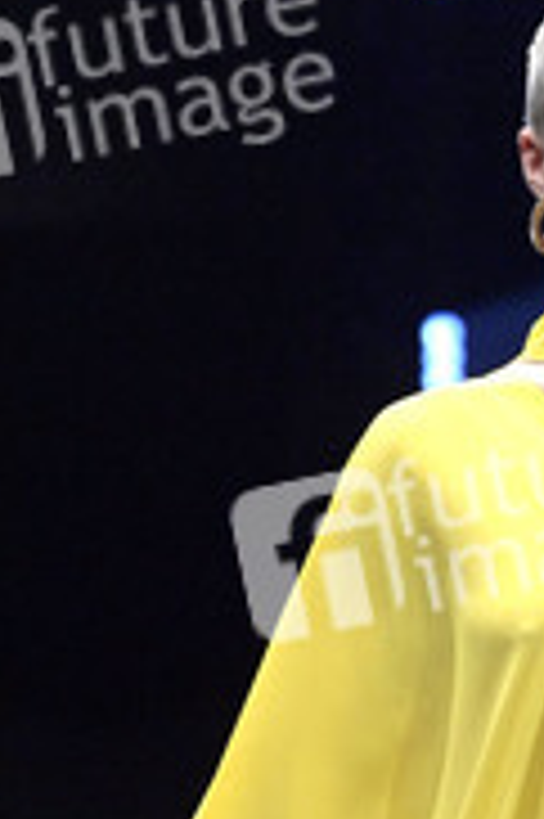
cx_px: 593
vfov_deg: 5.1
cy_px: 760
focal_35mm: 407
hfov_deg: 3.4
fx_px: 9242
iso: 8000
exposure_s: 1/1000
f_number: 5.6
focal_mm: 185
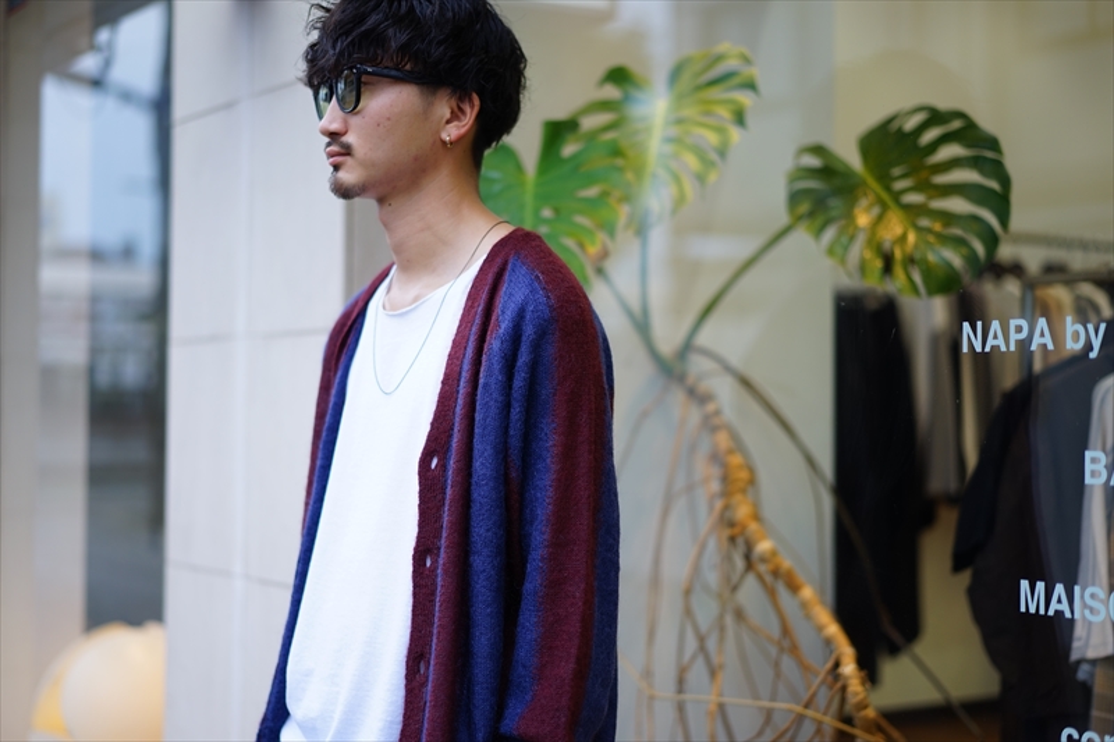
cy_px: 371
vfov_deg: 24.6
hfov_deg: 36.3
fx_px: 1701
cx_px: 557
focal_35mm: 55
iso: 100
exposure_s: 1/125
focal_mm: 55
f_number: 1.8
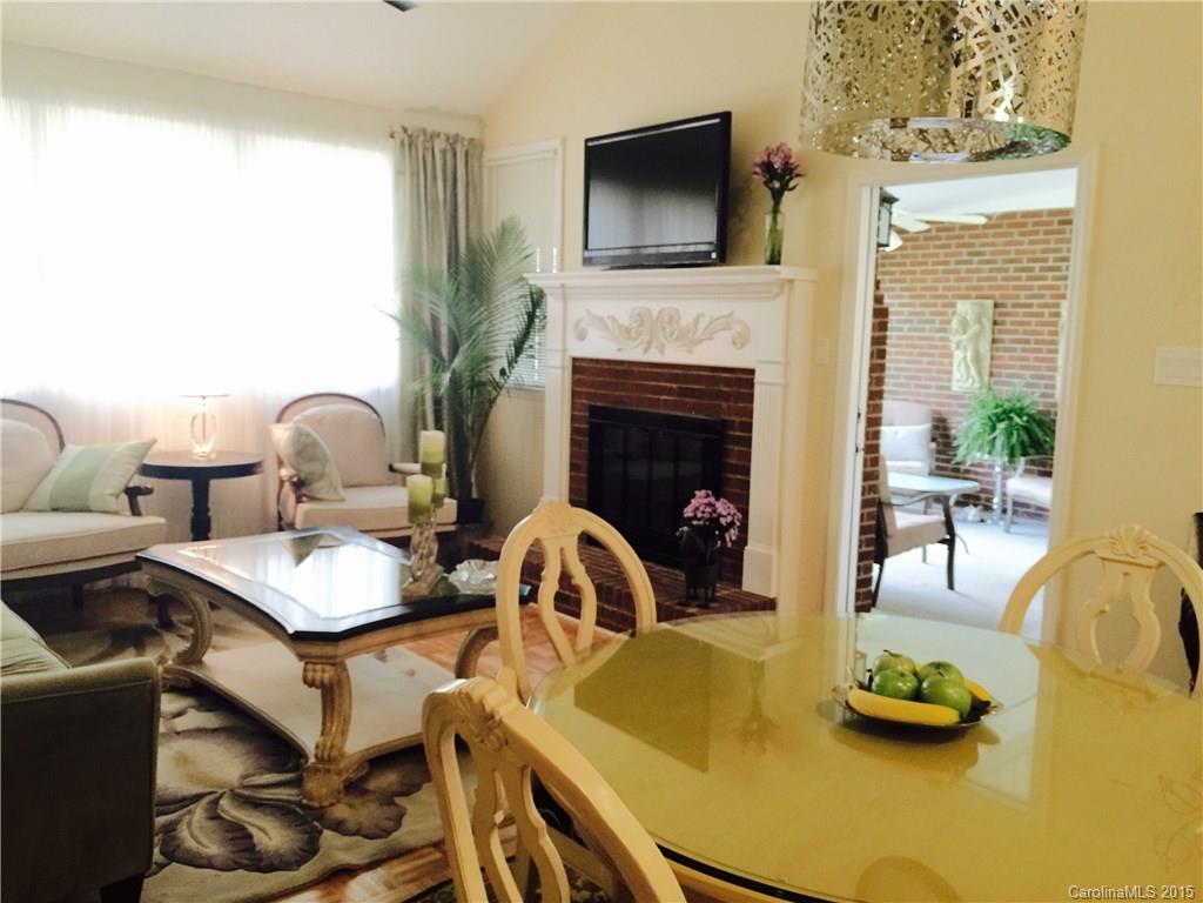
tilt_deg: -8.1
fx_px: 1008
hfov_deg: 61.7
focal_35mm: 29
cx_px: 602
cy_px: 452
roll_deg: -3.0
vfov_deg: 48.2
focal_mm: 4.15
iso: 80
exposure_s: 1/15
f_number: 2.2
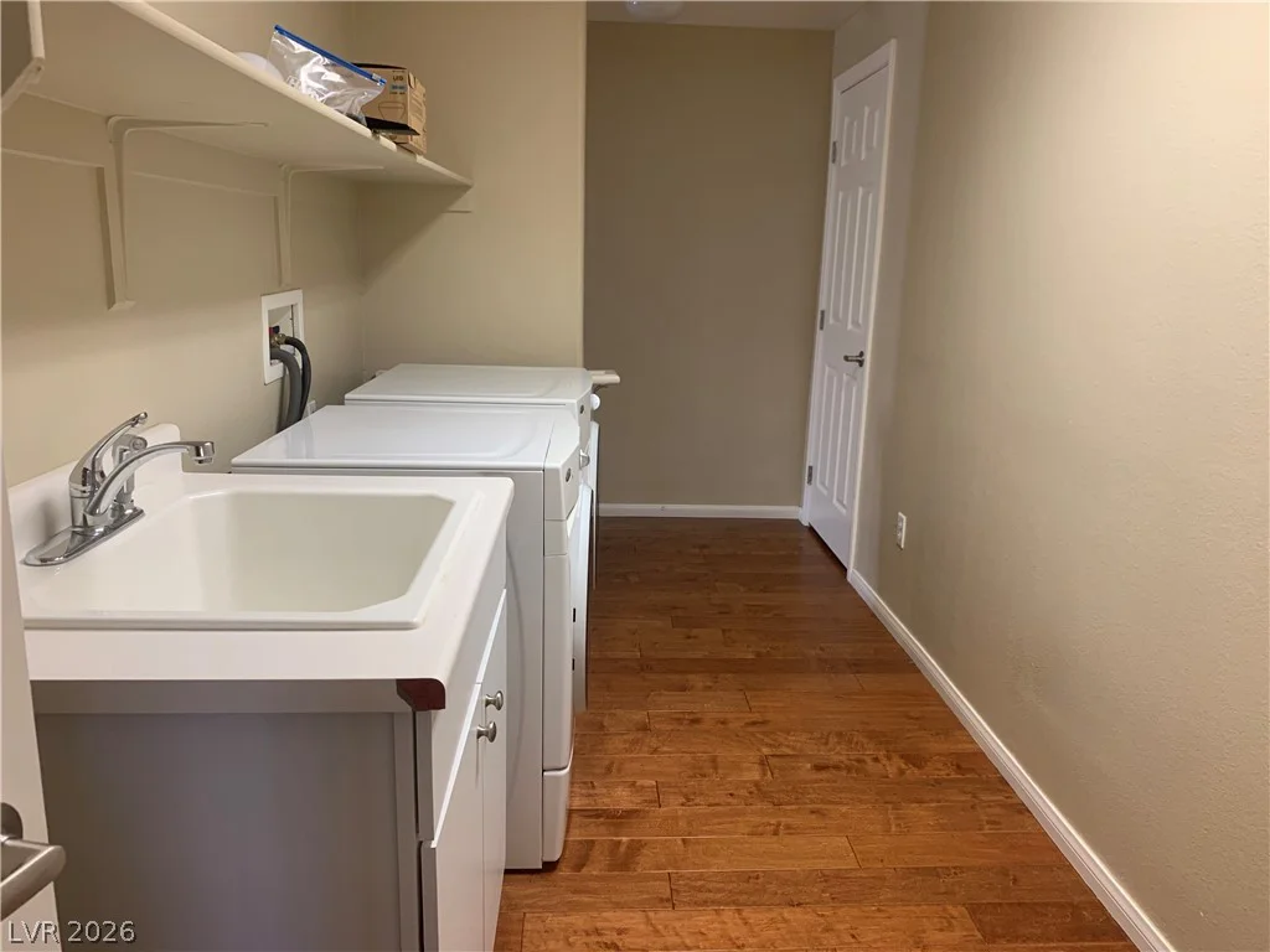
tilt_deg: -11.5
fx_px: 954
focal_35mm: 26
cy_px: 476
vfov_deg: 53.1
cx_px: 635
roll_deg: -1.5
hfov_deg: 67.3
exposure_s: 1/60
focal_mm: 4.25
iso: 125
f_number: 1.8
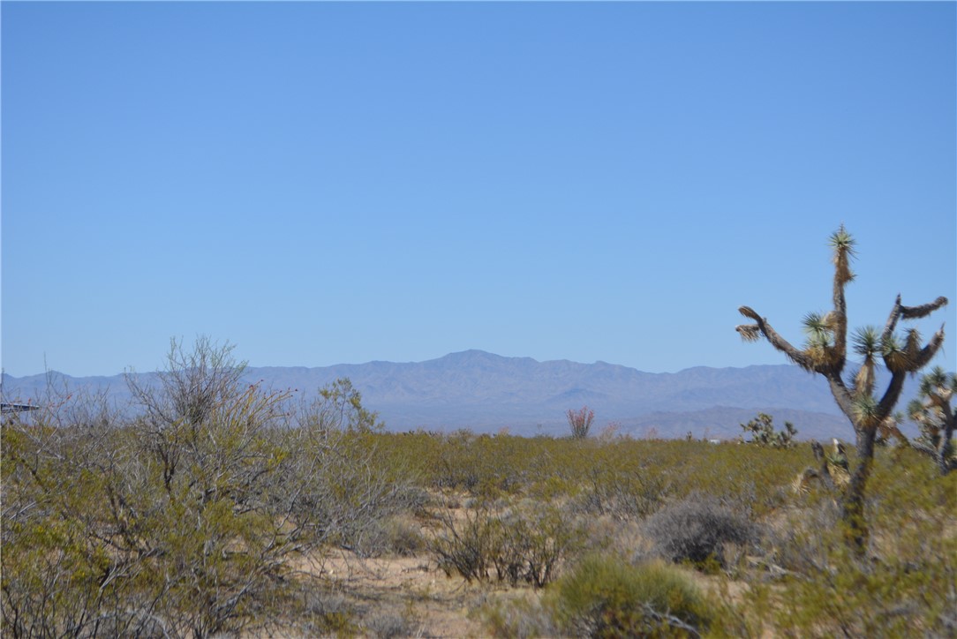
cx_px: 478
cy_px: 320
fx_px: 2194
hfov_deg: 24.6
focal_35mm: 82
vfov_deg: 16.6
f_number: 7.1
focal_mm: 55
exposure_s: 1/2000
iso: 400
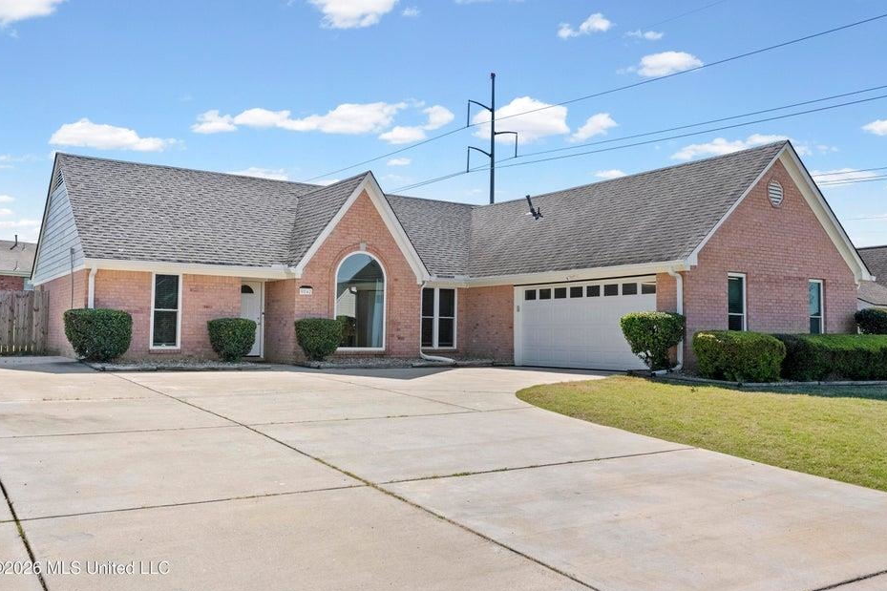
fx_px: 788
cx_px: 447
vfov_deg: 41.1
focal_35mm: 32
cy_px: 290
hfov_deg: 58.7
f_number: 9
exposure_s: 1/1250
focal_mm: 31
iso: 800
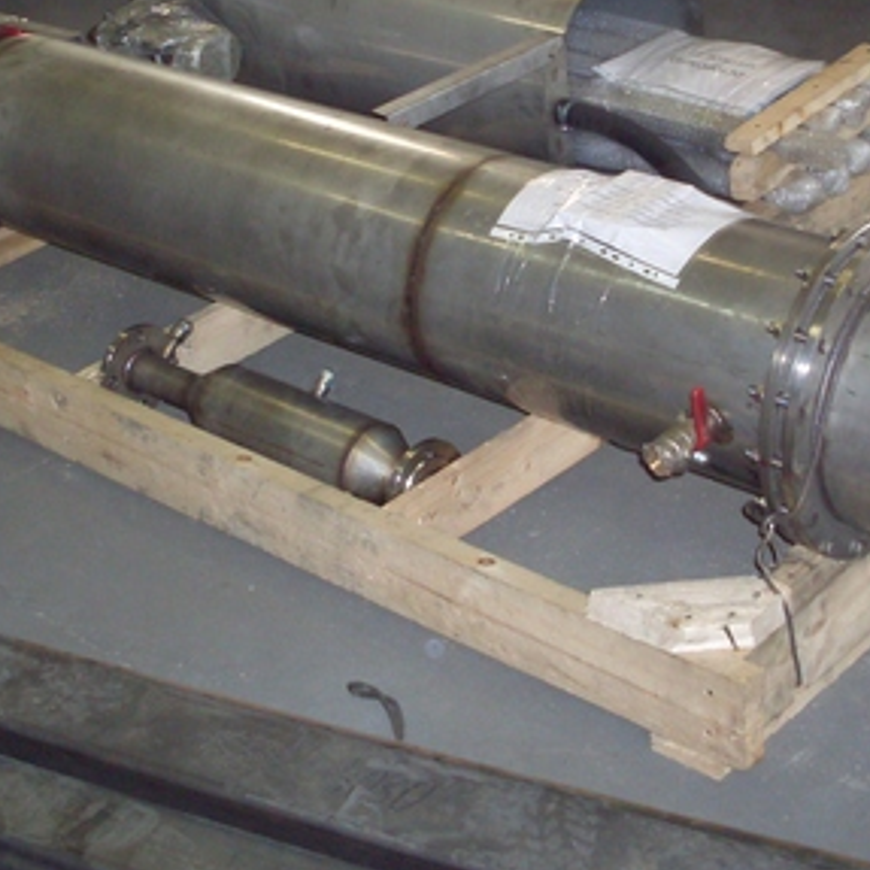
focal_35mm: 75
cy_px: 236
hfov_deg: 23.1
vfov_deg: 22.9
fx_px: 2133
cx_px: 443
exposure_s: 1/45
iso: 160
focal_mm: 6.3
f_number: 2.8
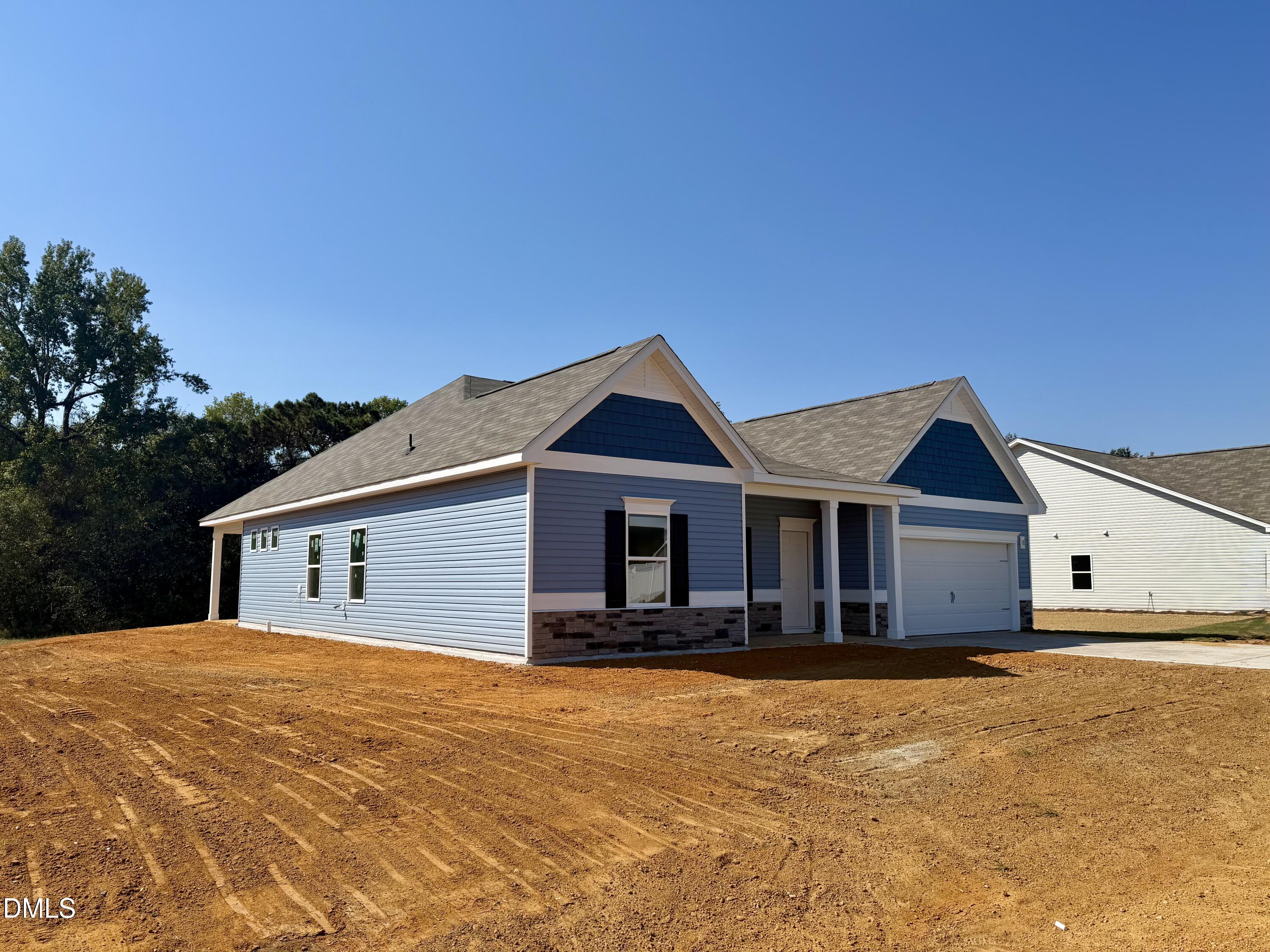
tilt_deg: +5.6
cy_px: 476
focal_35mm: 24
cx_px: 635
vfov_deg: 56.8
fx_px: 881
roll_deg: -0.7
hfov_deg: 71.6
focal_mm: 6.76
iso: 80
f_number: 1.78
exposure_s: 1/6711
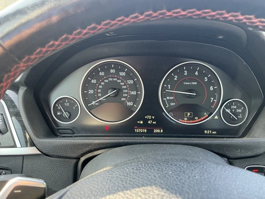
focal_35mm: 28
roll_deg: +1.5
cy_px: 100
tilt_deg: -18.3
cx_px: 132
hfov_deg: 63.4
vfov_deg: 49.7
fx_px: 214
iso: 64
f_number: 1.8
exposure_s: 1/87
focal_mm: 3
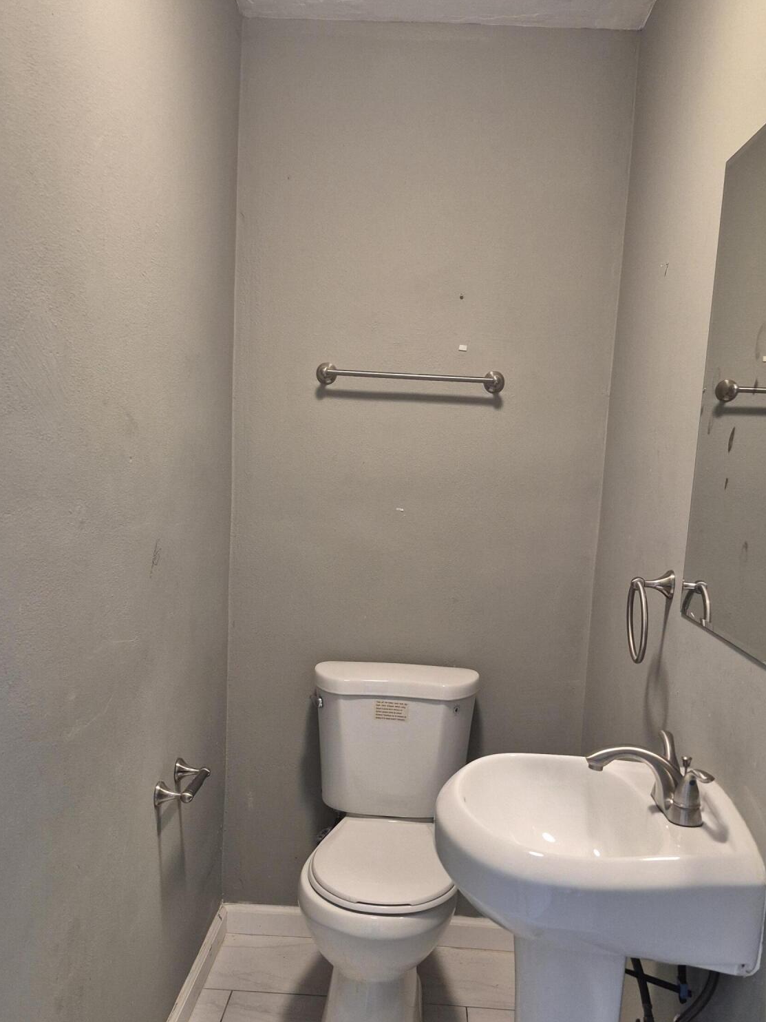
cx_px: 381
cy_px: 593
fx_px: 915
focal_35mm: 31
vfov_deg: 58.1
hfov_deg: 45.4
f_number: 1.8
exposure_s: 1/120
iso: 400
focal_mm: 5.4
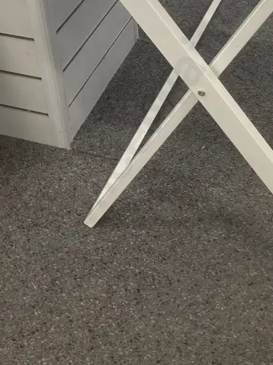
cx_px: 227
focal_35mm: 60
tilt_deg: -33.3
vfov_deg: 30.4
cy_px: 18
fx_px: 631
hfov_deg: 23.9
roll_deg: -1.3
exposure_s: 1/100
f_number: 1.8
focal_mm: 3.99
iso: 80
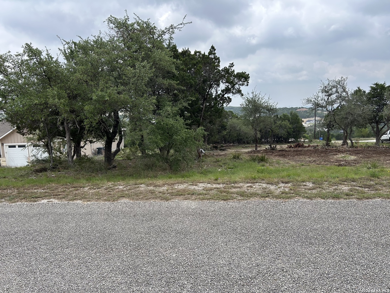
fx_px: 293
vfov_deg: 53.1
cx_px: 195
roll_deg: +2.1
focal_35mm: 26
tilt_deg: -6.1
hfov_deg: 67.3
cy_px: 146
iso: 50
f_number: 1.5
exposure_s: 1/2632
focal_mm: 5.7
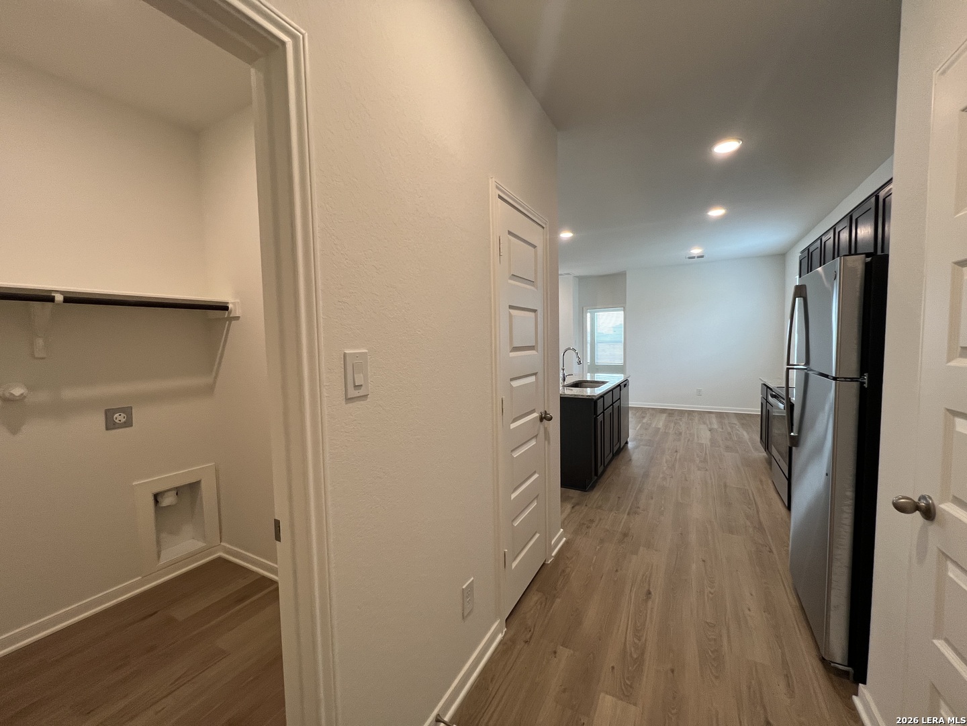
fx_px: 363
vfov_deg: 89.9
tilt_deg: -3.3
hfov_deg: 106.2
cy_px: 363
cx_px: 484
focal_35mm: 13
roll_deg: +0.4
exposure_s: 1/120
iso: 200
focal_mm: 1.57
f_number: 1.8
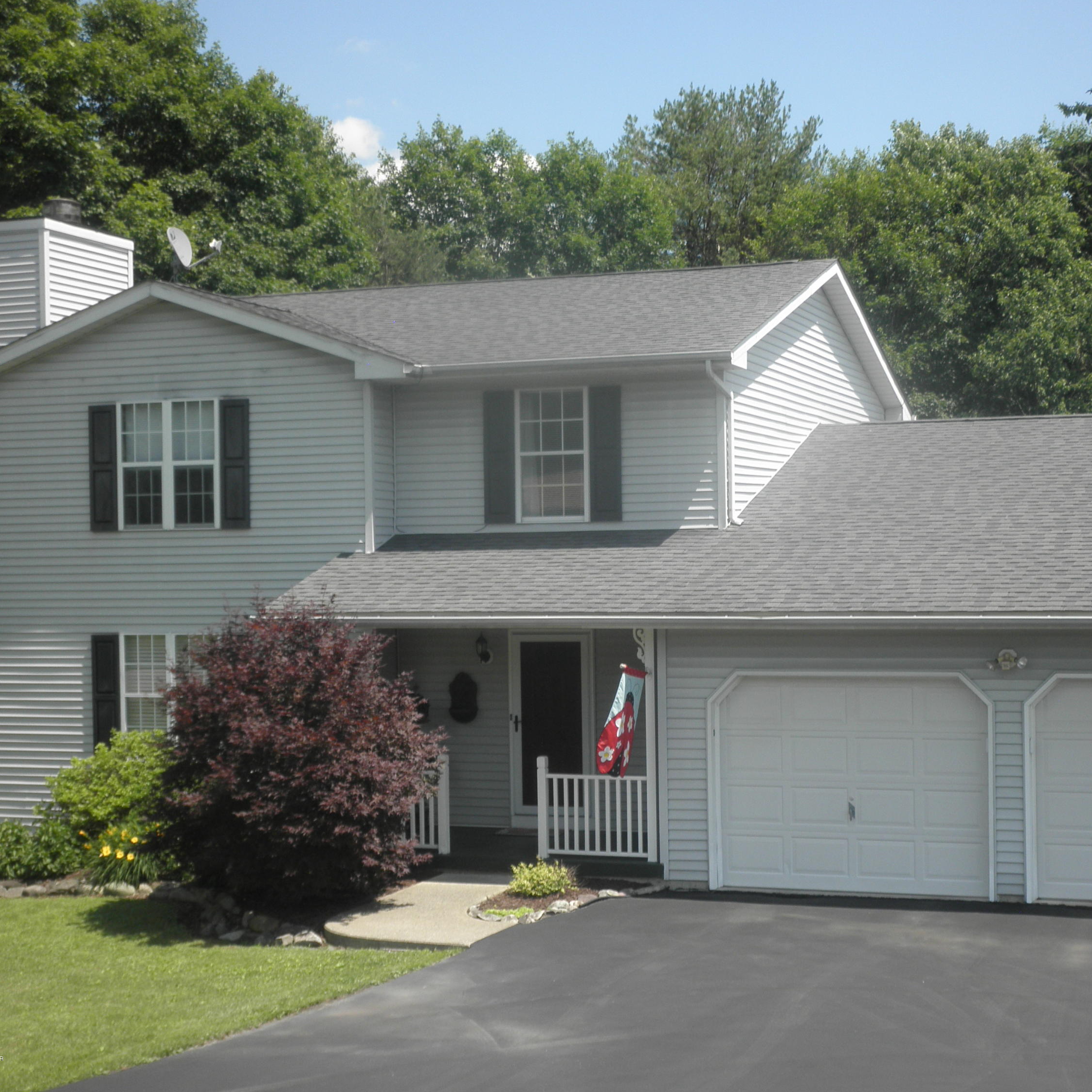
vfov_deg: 32.8
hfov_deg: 32.7
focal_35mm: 52
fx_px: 1856
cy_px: 546
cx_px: 667
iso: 64
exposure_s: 1/500
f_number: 3.4
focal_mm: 7.9
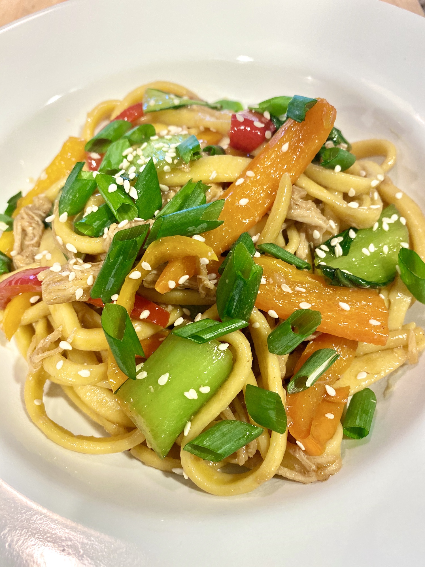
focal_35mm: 26
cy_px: 284
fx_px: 426
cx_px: 212
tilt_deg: -60.0
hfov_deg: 53.1
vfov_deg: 67.3
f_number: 1.8
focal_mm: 4.25
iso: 160
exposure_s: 1/60
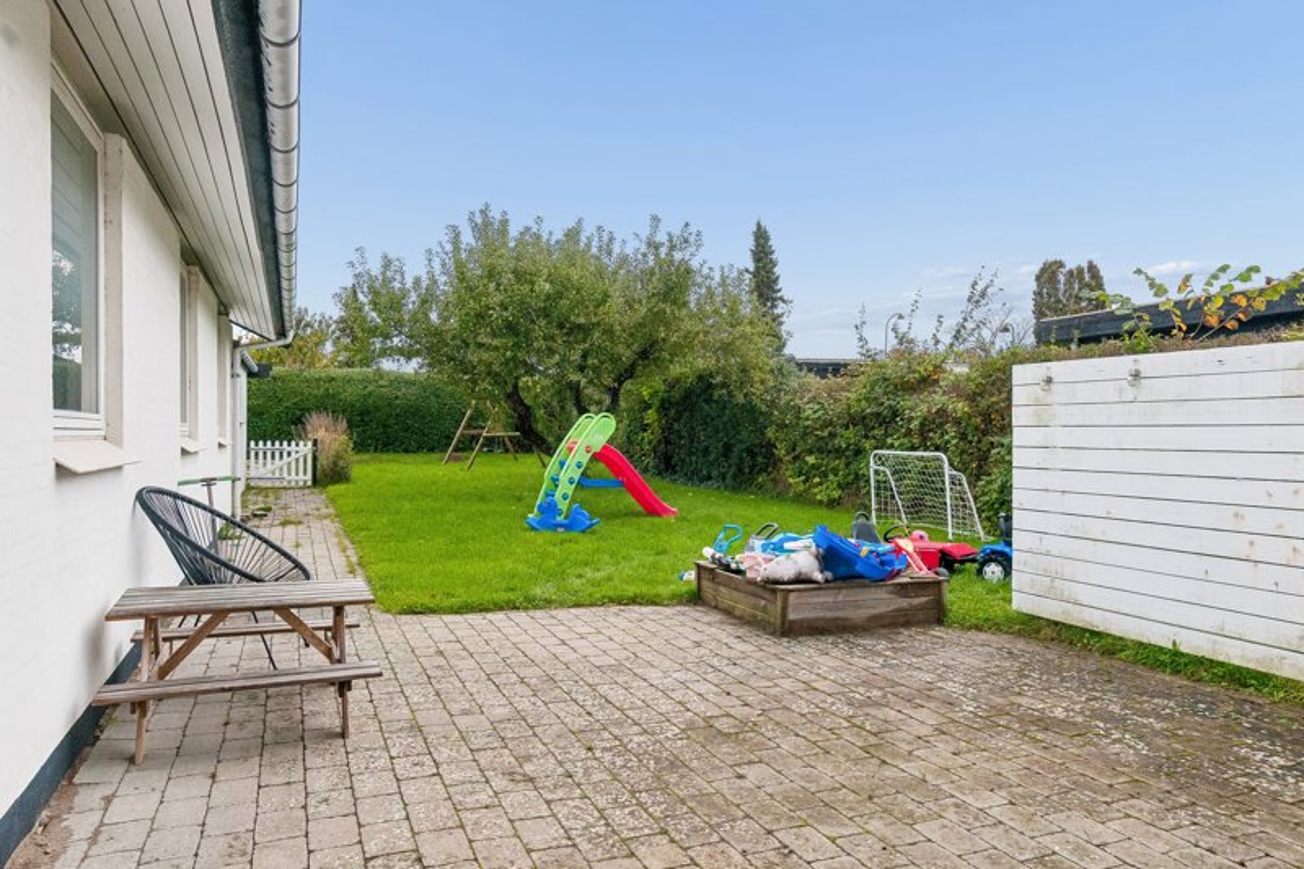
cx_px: 652
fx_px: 815
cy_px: 434
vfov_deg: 56.1
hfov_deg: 77.3
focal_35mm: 22
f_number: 10
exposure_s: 1/320
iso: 400
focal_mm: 15
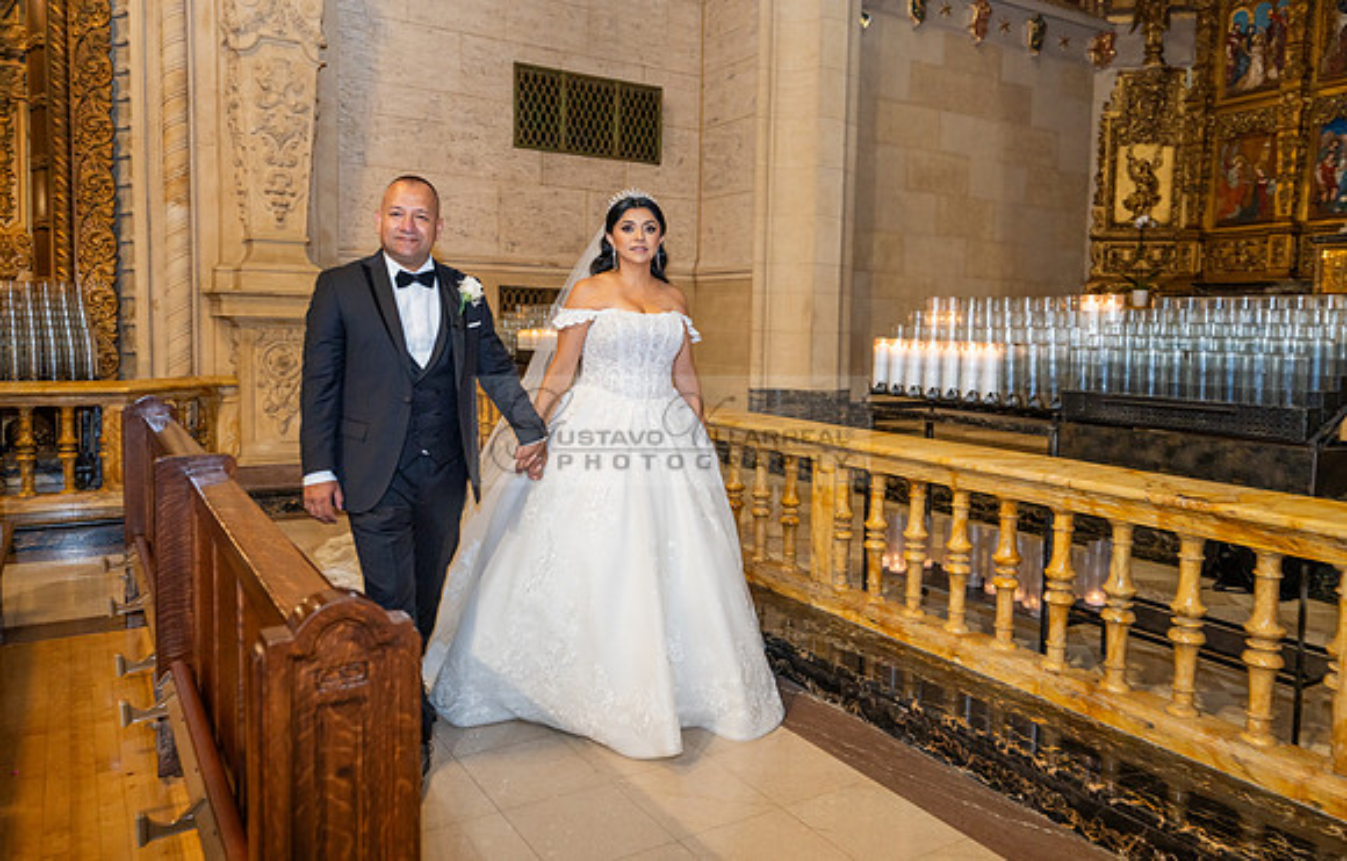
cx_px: 714
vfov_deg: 46.1
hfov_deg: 67.3
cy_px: 391
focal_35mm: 27
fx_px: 1011
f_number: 2.8
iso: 800
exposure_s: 1/125
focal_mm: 24
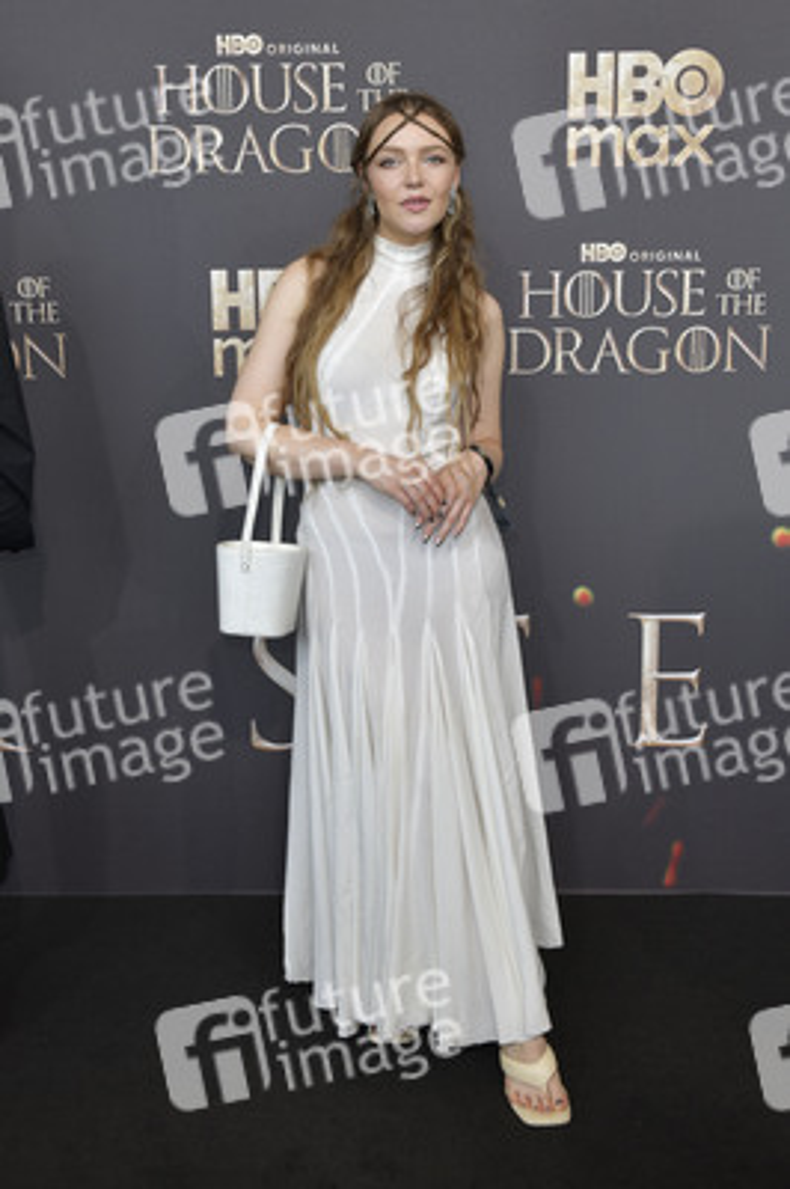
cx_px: 395
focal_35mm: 35
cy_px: 594
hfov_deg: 37.8
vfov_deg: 54.5
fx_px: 1154
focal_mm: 35
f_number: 6.3
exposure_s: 1/250
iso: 400
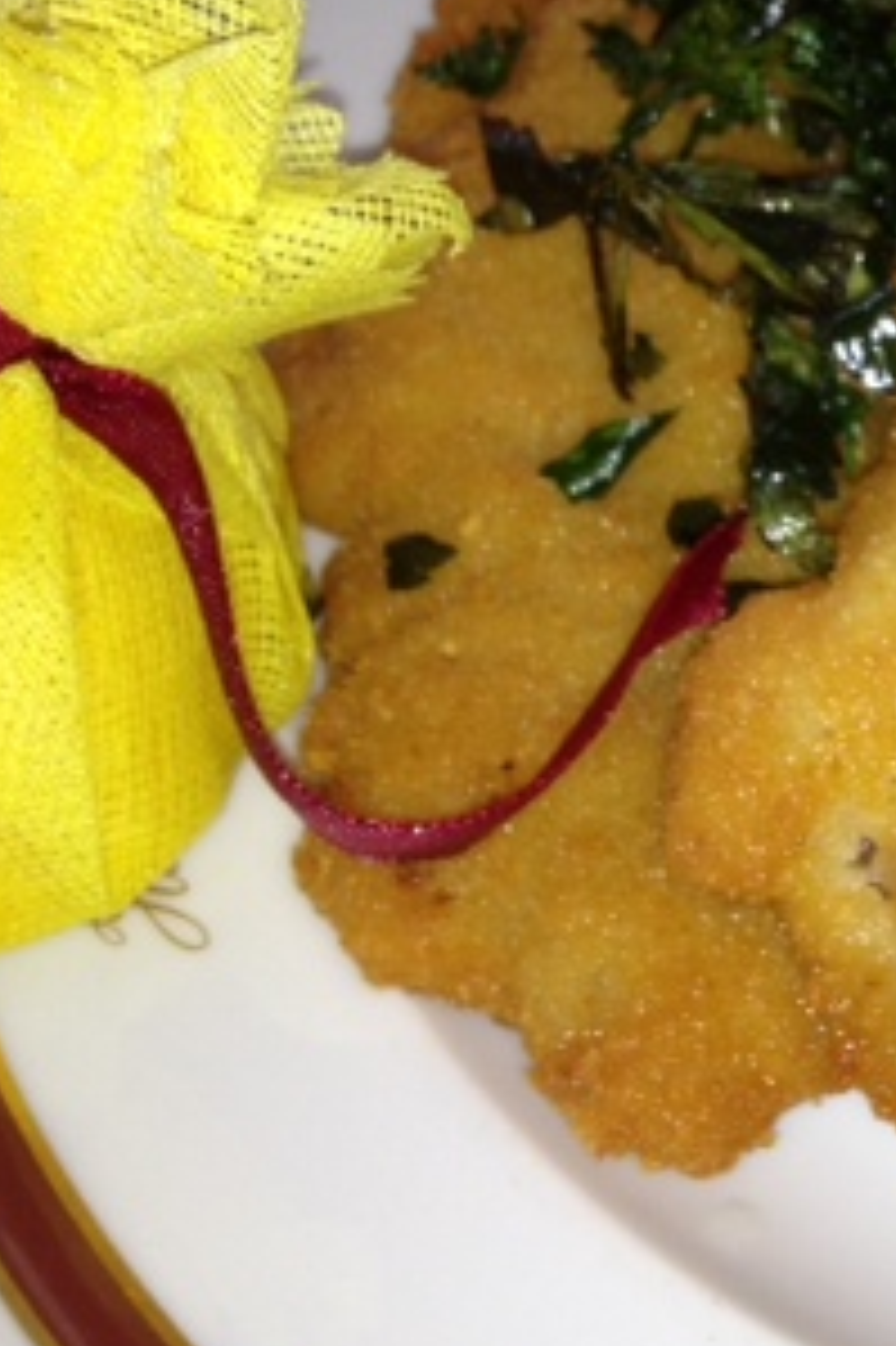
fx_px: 2915
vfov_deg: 25.8
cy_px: 405
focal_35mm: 78
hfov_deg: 16.3
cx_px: 1243
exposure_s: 1/58
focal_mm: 4.28
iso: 64
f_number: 2.4
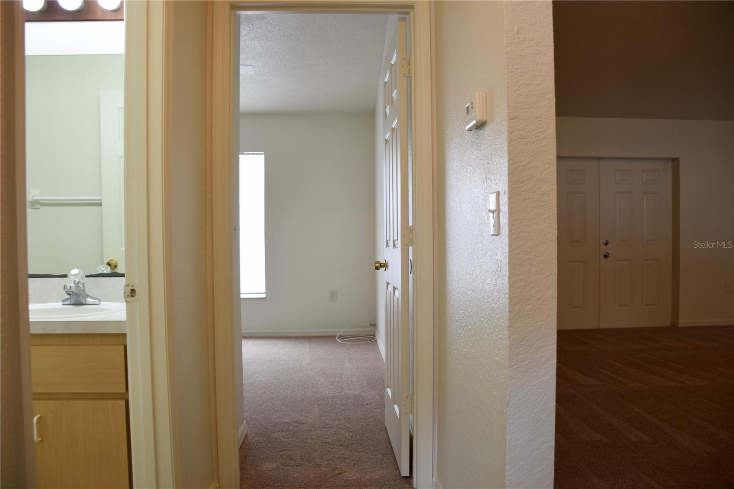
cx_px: 367
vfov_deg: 47.9
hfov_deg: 67.4
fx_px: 550
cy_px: 244
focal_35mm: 27
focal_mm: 18
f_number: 3.5
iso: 100
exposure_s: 1/15
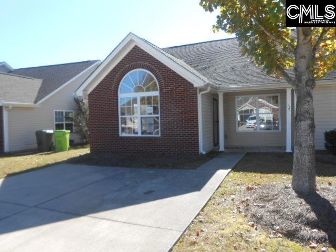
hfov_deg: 67.3
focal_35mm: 26
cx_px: 168
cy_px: 126
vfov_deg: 53.1
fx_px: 252
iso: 80
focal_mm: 4.6
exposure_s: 1/250
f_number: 3.5
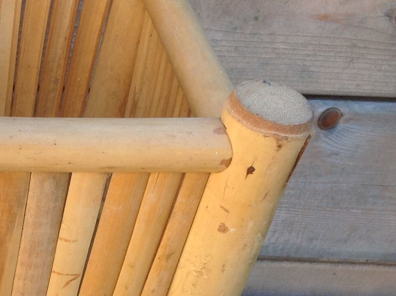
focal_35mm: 92
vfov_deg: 15.8
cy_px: 284
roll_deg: -2.1
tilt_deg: -35.4
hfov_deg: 20.1
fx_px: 1051
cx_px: -65
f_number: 2.4
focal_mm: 4.28
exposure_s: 1/166
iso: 50
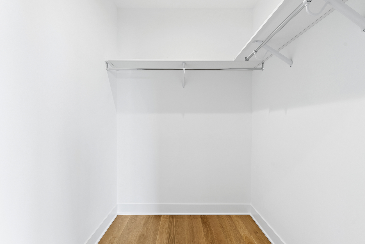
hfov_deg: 96.7
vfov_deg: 73.7
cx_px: 182
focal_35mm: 16
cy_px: 122
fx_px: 162
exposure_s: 1.3
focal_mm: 11
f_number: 9
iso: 320
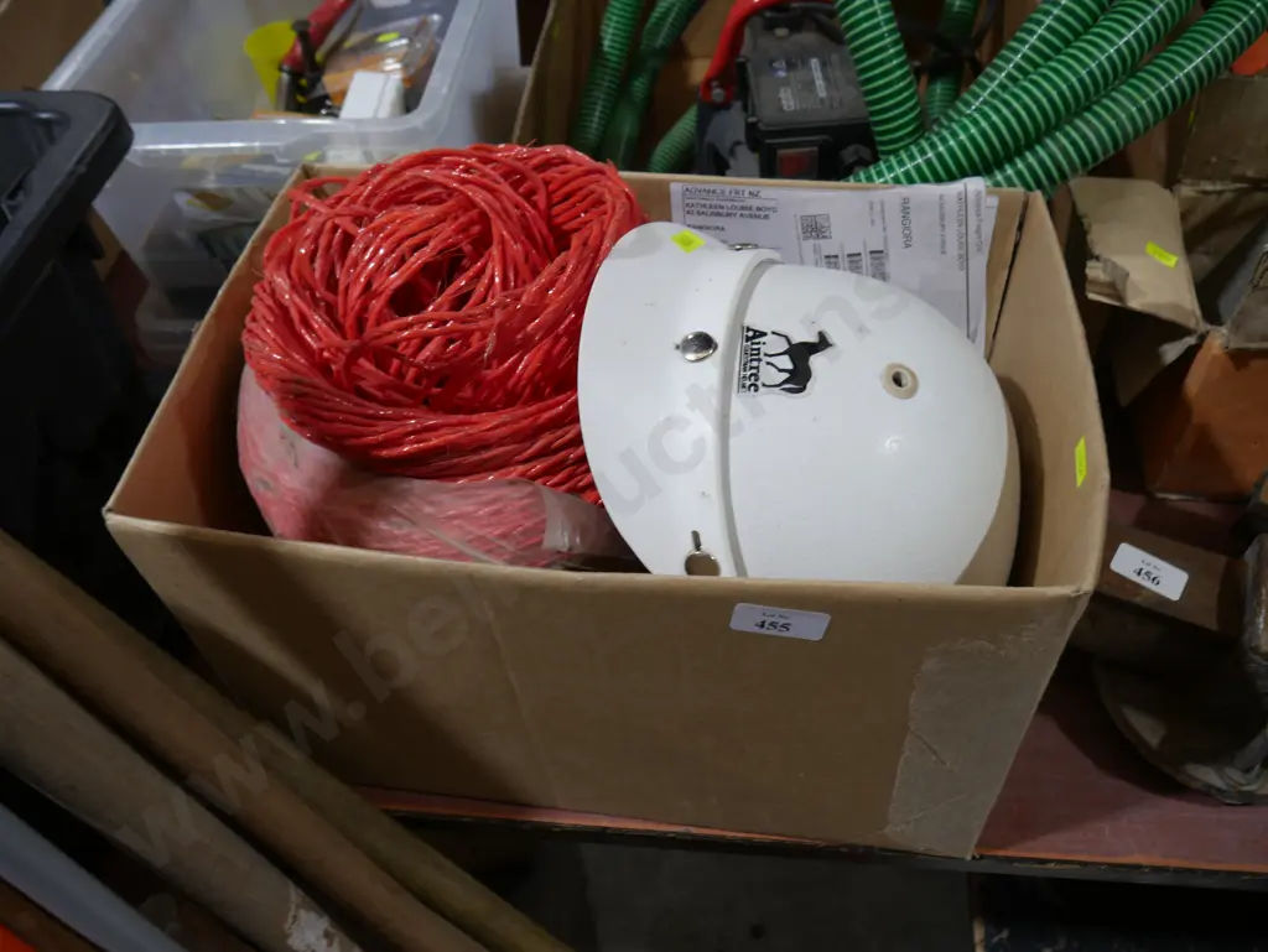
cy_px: 476
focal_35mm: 28
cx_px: 634
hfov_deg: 63.4
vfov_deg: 49.8
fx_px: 1026
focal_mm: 14
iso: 320
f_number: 4.5
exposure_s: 1/60
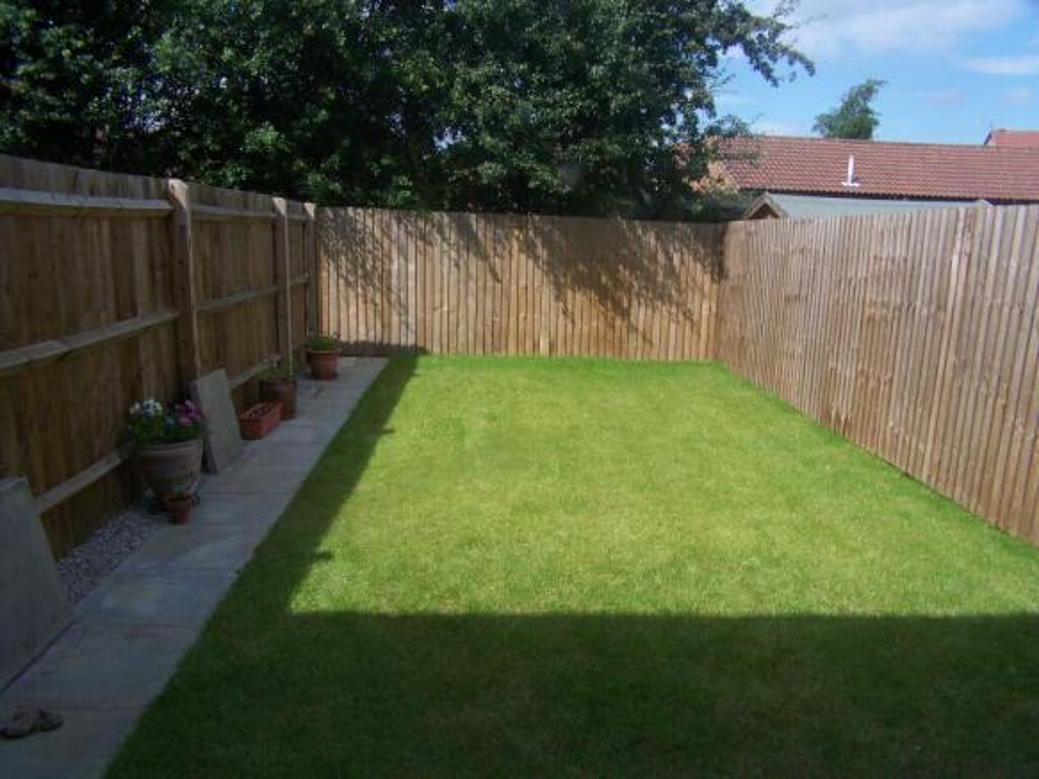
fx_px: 1140
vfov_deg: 37.7
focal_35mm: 38
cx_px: 520
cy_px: 390
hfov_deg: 49.0
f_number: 4
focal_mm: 6.3
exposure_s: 1/400
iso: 64
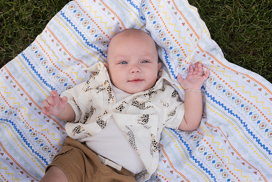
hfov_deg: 39.6
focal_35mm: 50
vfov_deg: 27.0
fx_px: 378
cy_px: 91
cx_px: 136
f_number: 4
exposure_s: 1/320
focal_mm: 50
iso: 125
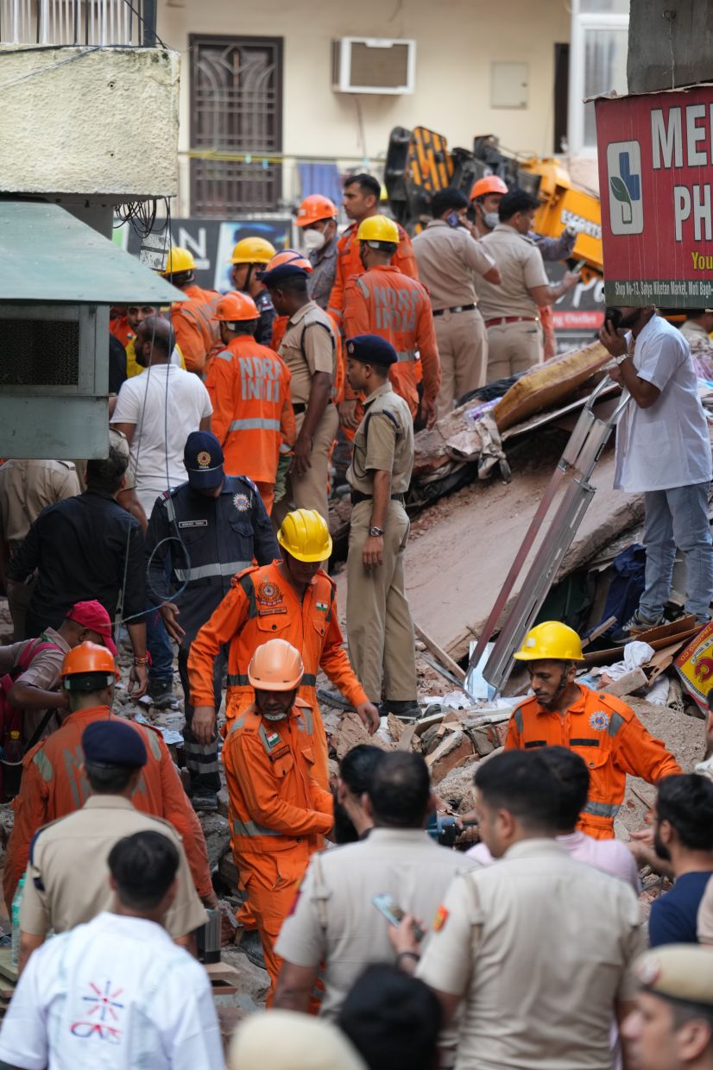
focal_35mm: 137
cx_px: 356
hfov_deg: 10.0
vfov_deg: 15.0
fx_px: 4072
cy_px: 535
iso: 1000
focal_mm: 137
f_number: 3.5
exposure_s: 1/80
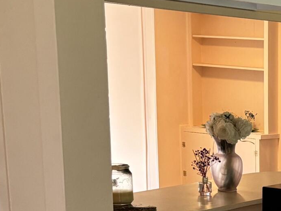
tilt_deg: -15.1
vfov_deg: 12.5
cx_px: 425
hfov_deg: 15.9
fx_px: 918
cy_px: 310
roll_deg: -3.3
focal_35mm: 113
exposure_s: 1/72
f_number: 1.6
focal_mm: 5.96
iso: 125
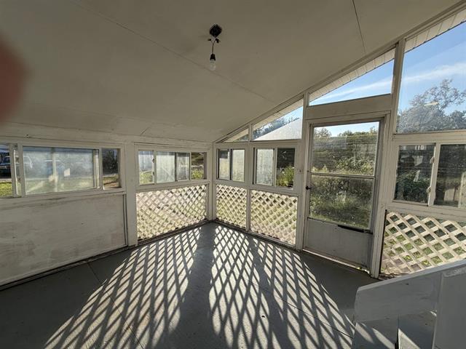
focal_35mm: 14
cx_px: 233
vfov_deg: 85.7
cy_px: 174
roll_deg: -0.8
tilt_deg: -5.2
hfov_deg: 102.1
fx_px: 188
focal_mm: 2.22
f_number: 2.2
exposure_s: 1/644
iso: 40
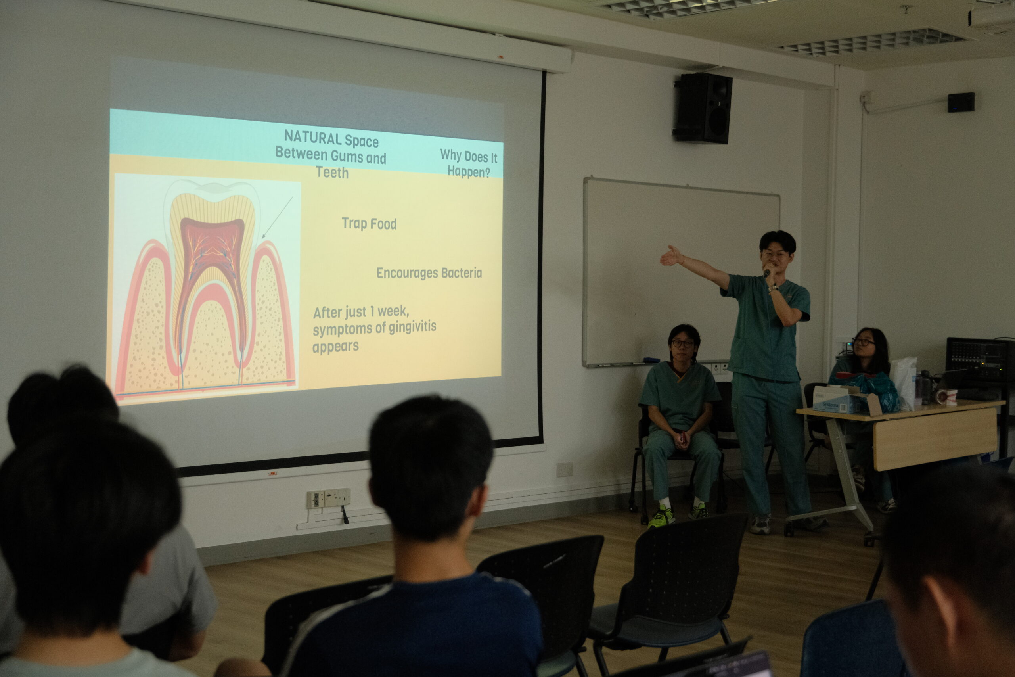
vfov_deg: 28.1
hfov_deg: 41.1
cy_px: 338
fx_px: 1353
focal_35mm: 48
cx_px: 508
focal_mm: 32
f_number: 2.8
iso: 3200
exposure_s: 1/160
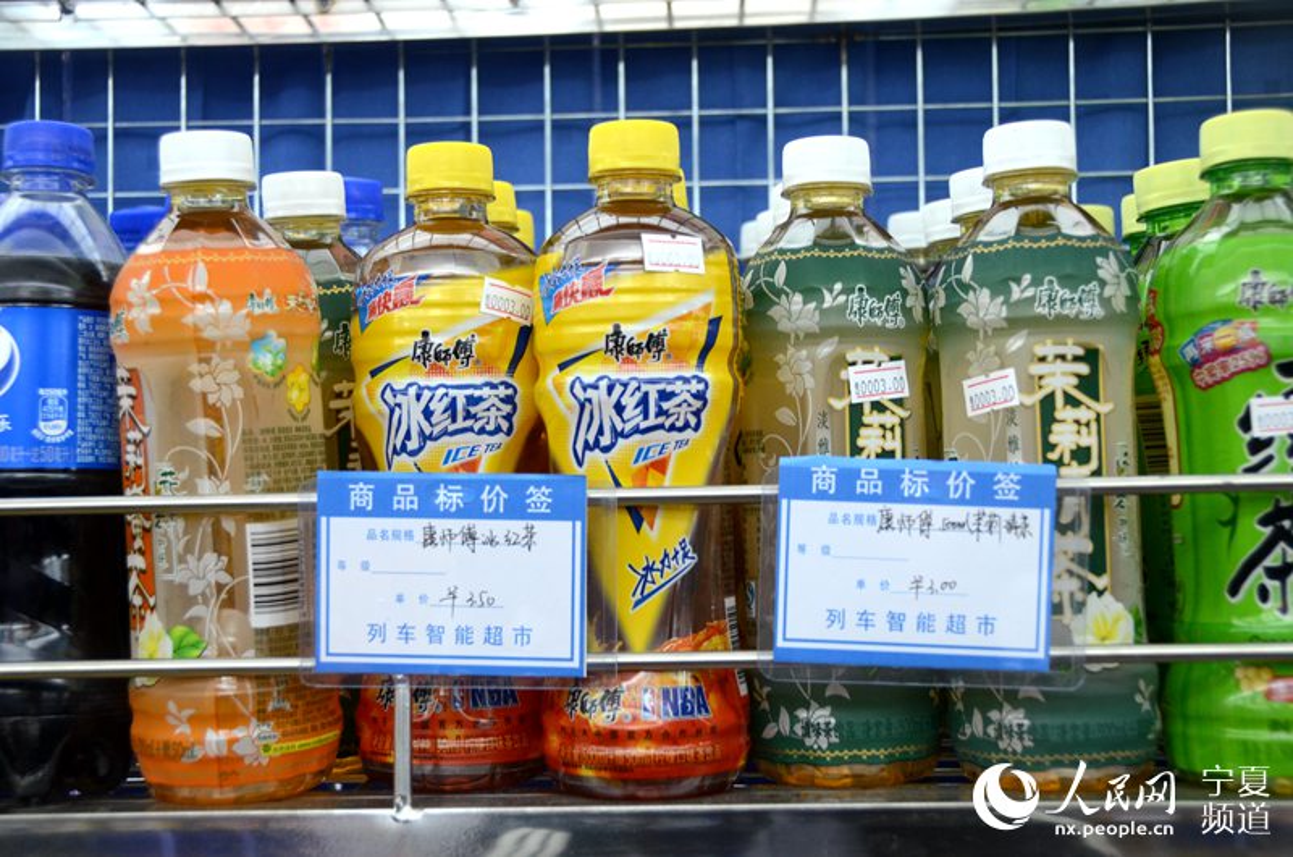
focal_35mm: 48
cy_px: 428
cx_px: 646
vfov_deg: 28.0
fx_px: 1721
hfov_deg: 41.2
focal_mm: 32
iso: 800
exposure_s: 1/50
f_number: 4
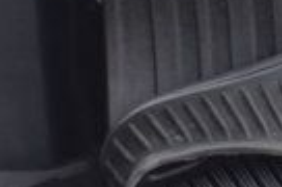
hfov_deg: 6.5
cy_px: 12
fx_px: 2298
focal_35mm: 294
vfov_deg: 4.6
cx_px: 792
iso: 720
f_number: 6.3
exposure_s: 1/15
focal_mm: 26
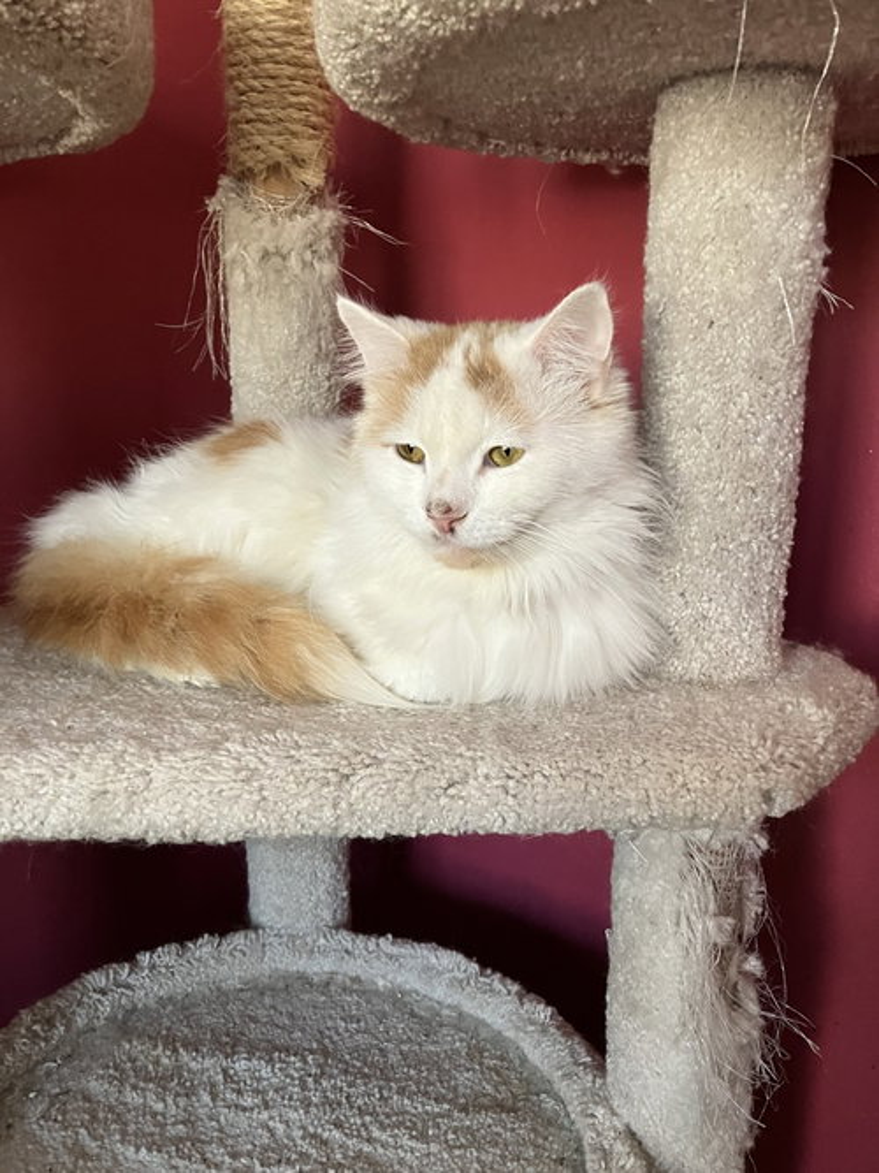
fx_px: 948
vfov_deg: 63.5
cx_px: 440
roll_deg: -1.7
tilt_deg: -9.4
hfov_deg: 49.7
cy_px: 586
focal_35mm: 28
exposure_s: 1/52
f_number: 1.8
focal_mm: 3.99
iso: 320
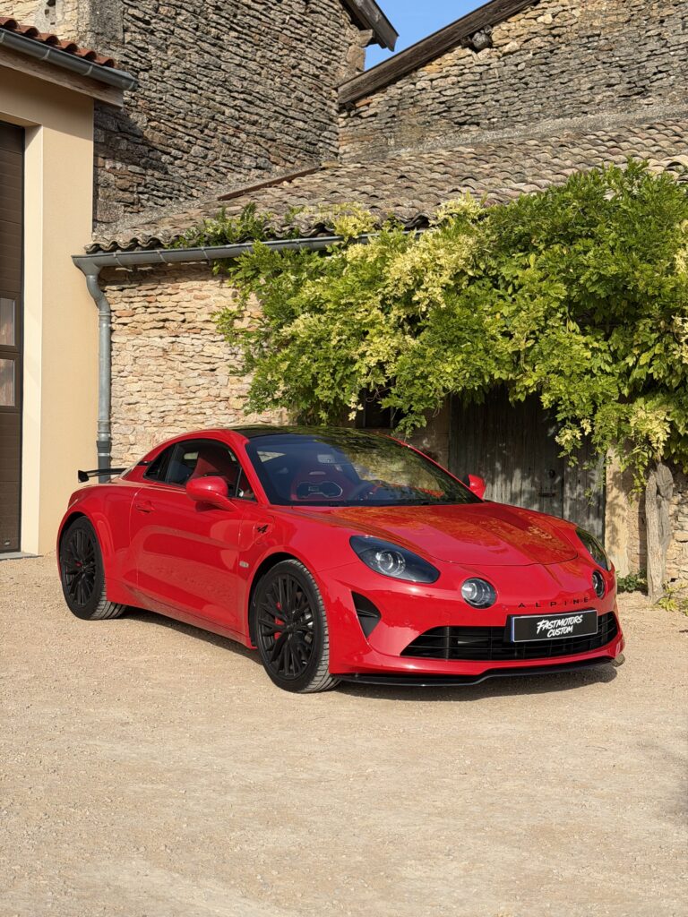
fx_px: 1272
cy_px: 458
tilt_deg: -0.5
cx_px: 344
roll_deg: -1.9
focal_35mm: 48
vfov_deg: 39.7
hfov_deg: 30.3
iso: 80
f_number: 1.78
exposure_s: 1/3378
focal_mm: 6.76
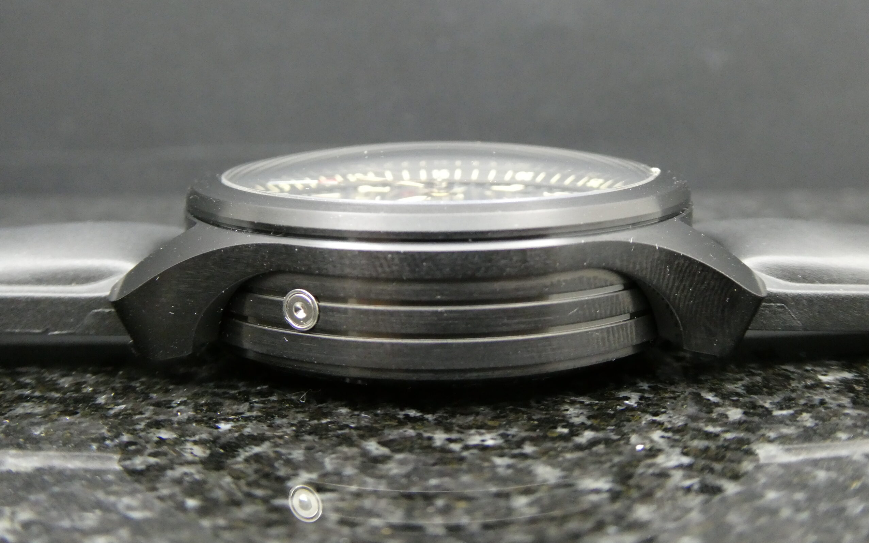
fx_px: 1184
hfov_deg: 40.3
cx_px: 436
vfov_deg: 25.8
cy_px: 218
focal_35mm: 50
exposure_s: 1/80
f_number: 4
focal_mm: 8.4
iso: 800
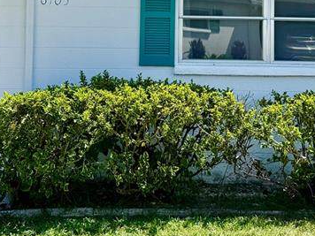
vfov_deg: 20.5
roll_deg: -0.8
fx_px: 628
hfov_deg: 28.1
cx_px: 128
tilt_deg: +3.0
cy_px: -9
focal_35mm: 69
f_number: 1.78
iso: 80
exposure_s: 1/4975
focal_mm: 6.76
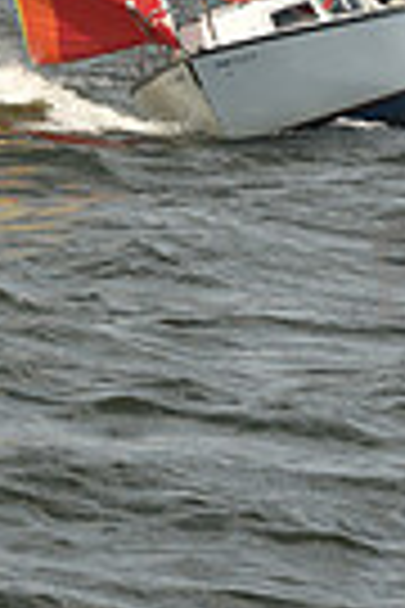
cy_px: -423
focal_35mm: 370
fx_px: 6243
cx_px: 133
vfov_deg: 5.5
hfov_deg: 3.7
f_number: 10
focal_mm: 86
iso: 250
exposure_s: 1/800
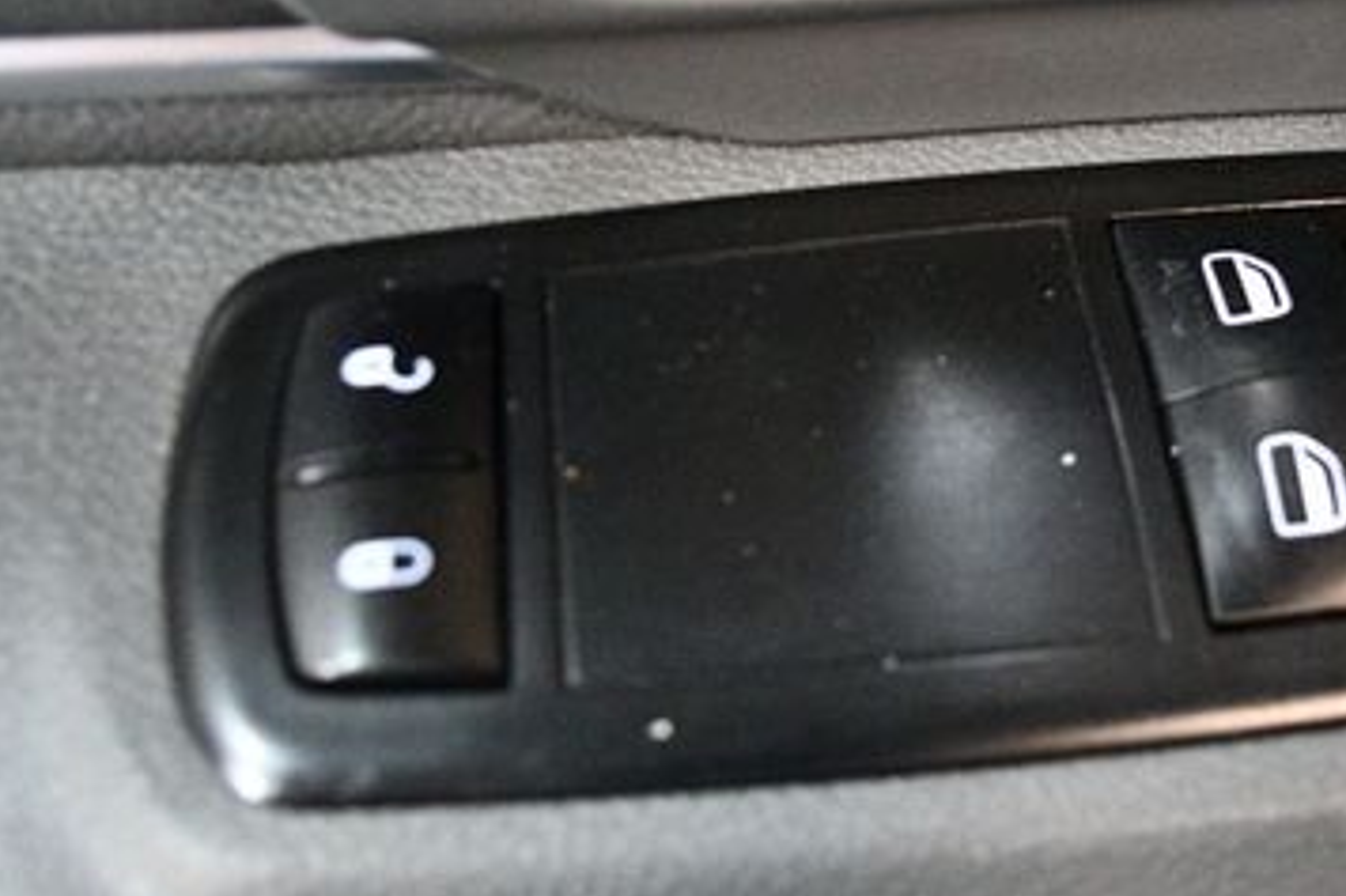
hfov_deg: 35.5
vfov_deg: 25.0
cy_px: 405
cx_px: 1112
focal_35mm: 54
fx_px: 2018
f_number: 3.8
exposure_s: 1/60
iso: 7200
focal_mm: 20
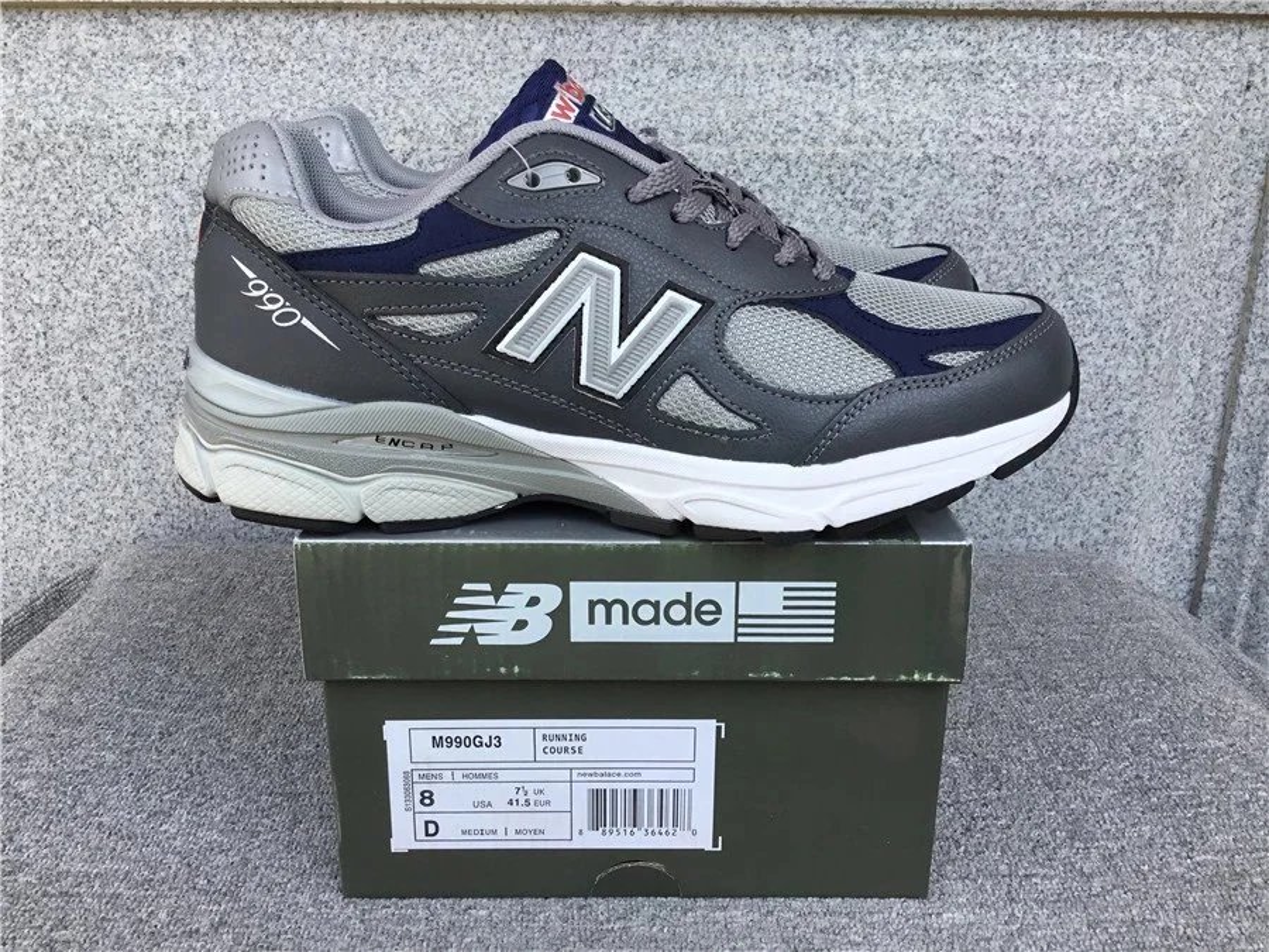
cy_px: 476
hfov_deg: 58.4
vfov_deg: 45.4
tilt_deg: -18.6
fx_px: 1136
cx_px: 634
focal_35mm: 31
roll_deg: +0.0
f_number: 2.4
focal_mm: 3.3
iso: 25
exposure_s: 1/388
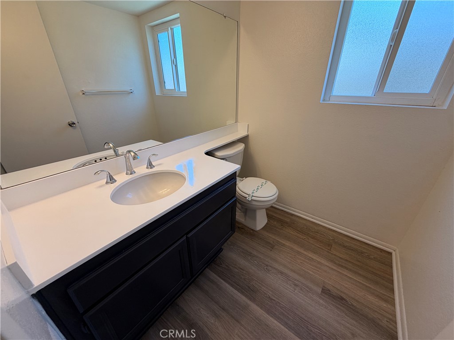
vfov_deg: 85.7
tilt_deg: -27.0
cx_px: 227
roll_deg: +0.0
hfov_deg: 102.1
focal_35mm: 14
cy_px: 170
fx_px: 184
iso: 80
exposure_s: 1/120
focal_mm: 2.22
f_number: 2.2
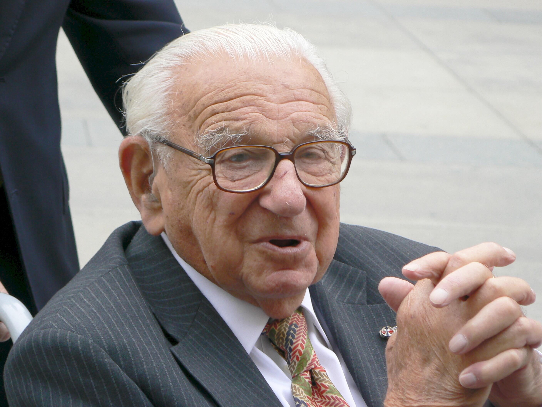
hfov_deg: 11.6
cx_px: 271
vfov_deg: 8.7
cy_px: 204
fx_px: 2677
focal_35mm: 171
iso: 80
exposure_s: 1/100
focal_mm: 28.6
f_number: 4
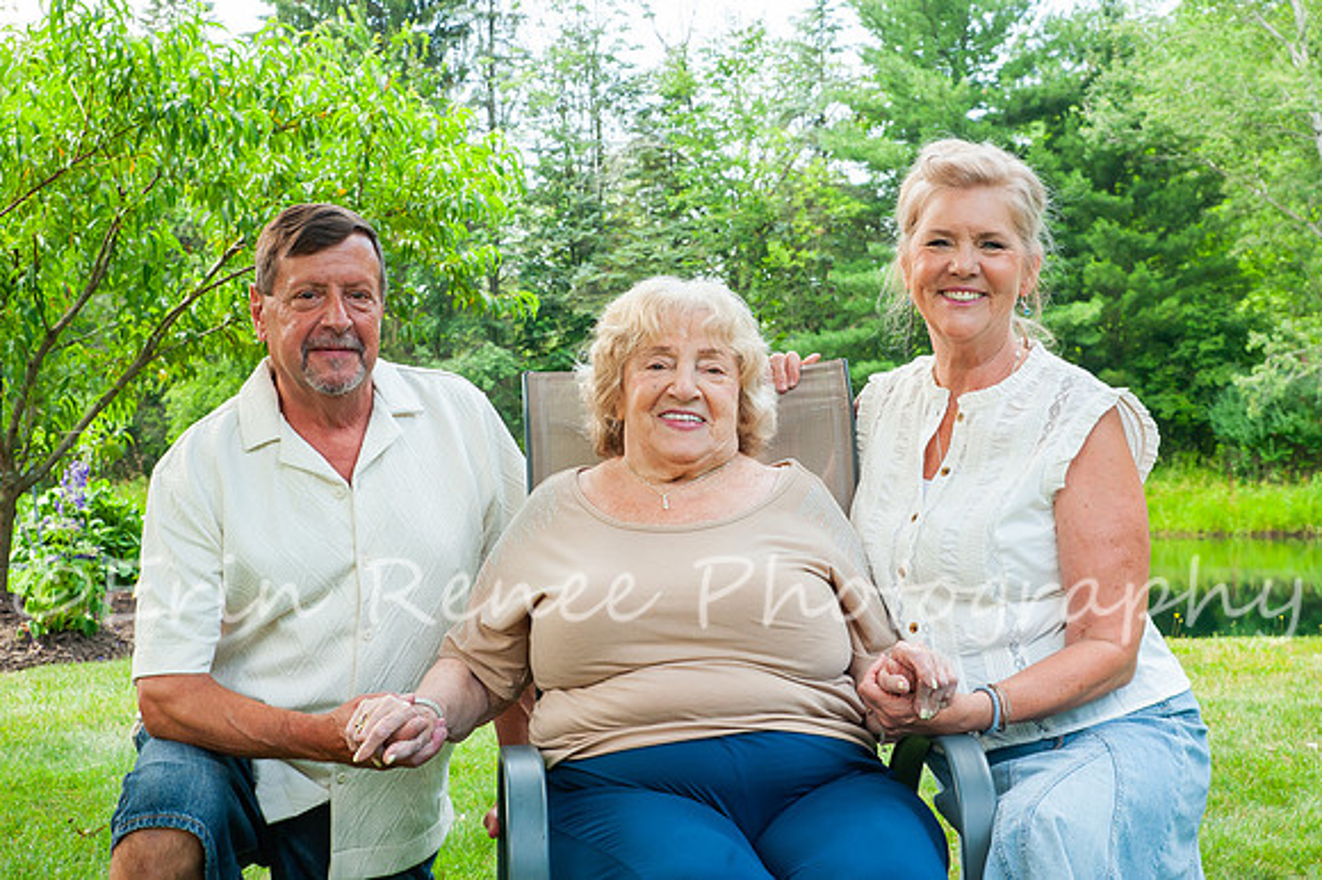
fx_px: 2342
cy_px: 390
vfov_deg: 21.3
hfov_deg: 31.5
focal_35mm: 64
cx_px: 671
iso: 800
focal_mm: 56
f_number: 14
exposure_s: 1/100
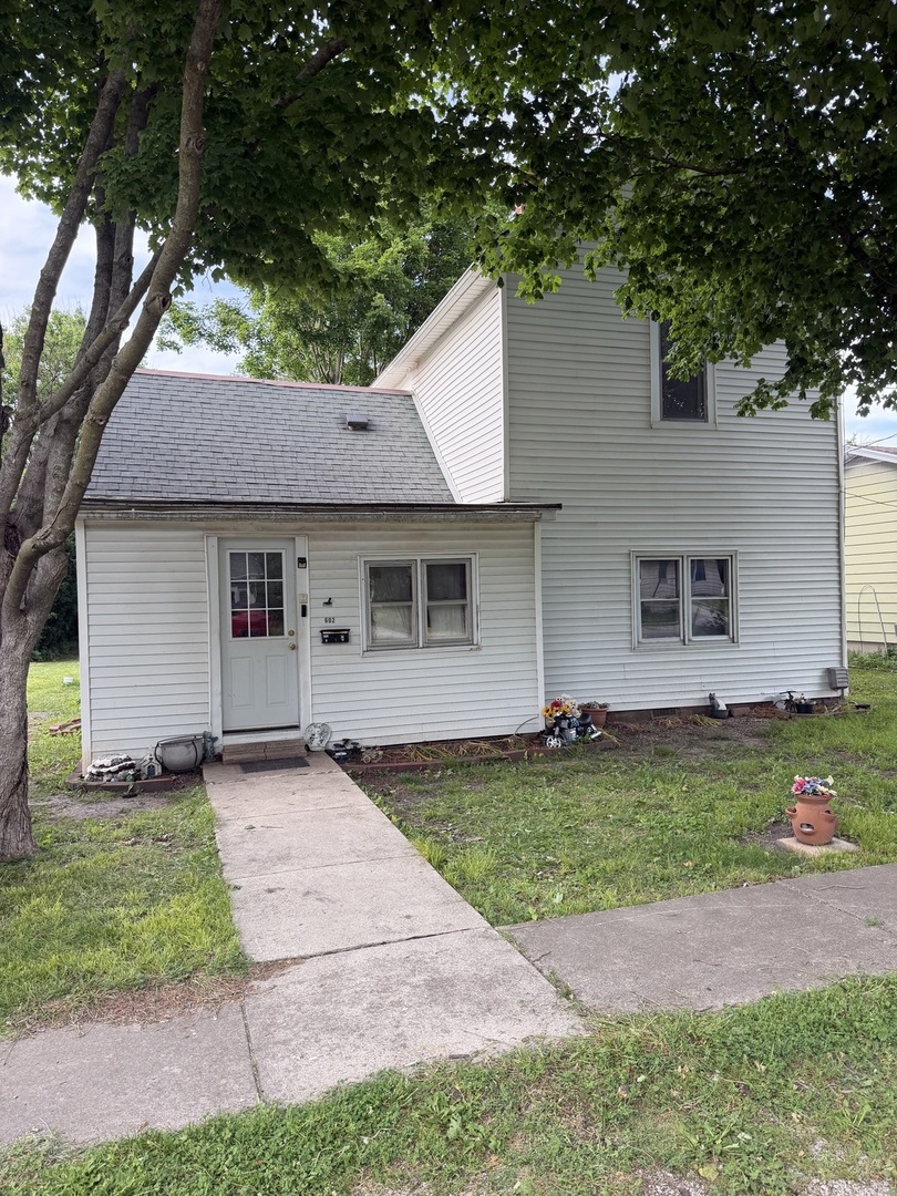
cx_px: 448
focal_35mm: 24
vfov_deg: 71.6
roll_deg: +1.9
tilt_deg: +0.1
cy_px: 598
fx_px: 829
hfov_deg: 56.8
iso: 100
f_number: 1.78
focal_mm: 6.76
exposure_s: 1/521
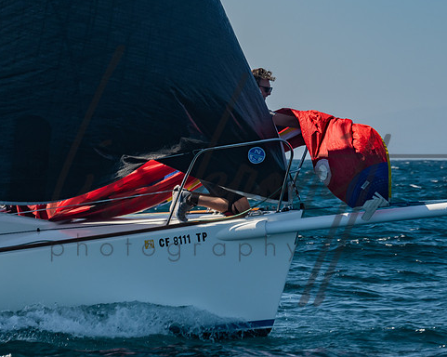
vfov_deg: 4.9
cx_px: 202
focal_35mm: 318
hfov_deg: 6.1
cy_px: 73
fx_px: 4204
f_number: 6.3
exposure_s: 1/320
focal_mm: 130
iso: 160
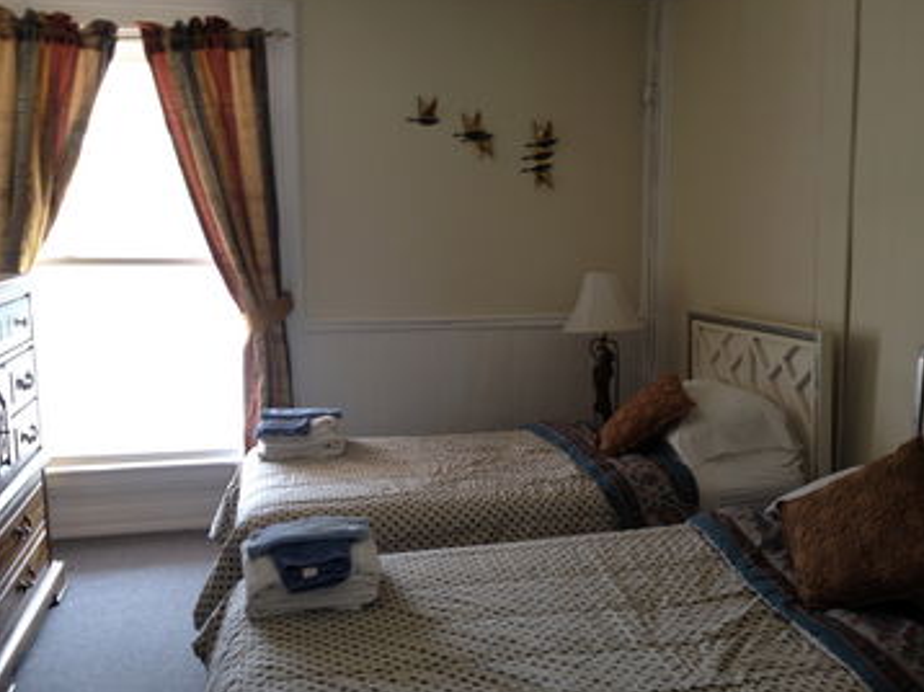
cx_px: 472
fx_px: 960
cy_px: 346
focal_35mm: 36
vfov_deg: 39.6
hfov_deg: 51.4
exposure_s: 1/24
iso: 50
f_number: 2.4
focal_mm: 4.28
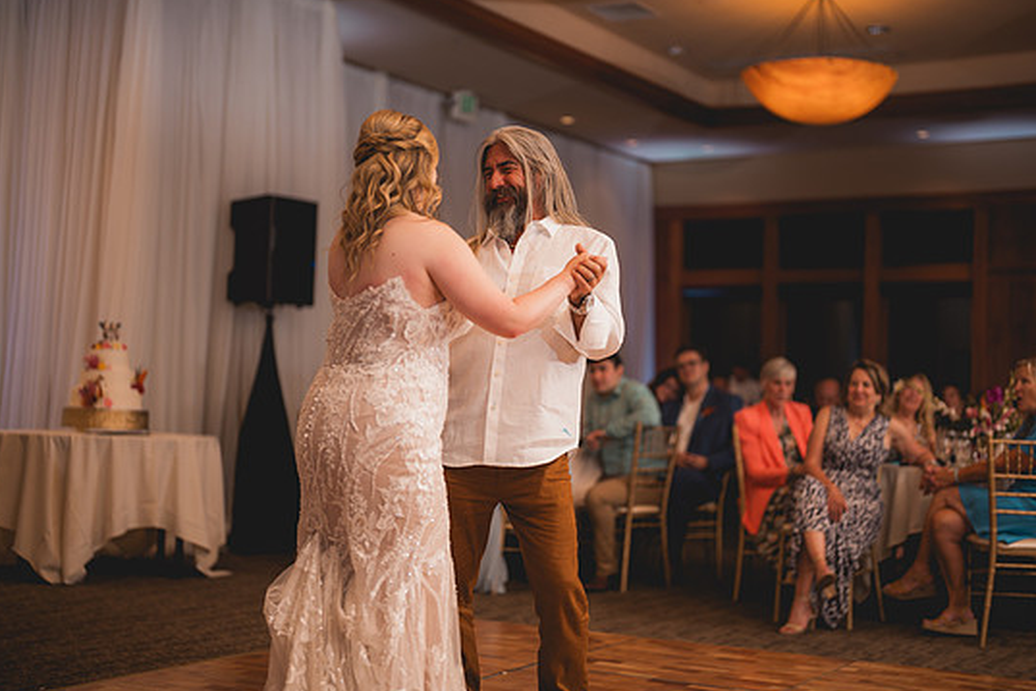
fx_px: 1554
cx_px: 548
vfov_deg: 25.1
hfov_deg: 36.9
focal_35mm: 54
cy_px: 331
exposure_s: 1/250
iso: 125
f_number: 1.2
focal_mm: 50
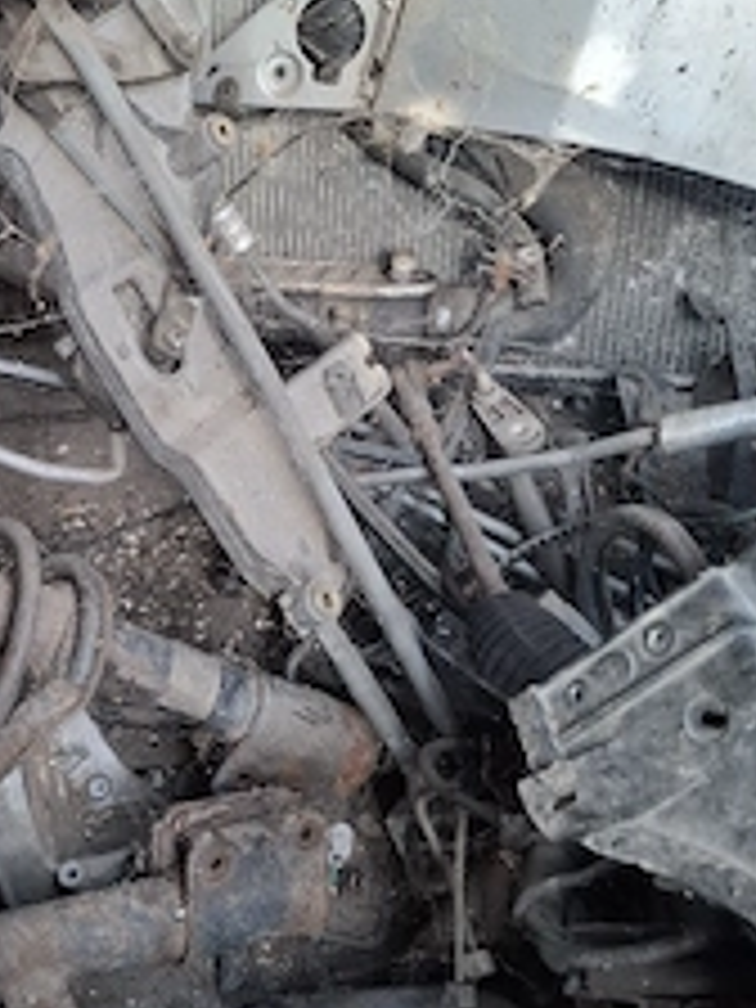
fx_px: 1194
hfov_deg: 33.7
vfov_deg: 45.7
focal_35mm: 41
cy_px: 454
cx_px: 112
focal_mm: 5.54
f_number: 1.8
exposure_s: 1/33
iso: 250
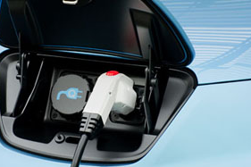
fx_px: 1421
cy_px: 69
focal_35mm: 204
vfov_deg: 6.7
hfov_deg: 10.1
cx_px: 92
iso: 400
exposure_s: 1/100
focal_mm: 135
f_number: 16
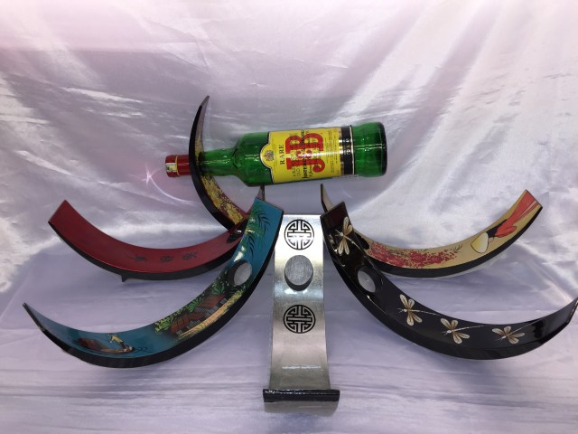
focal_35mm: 29
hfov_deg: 61.7
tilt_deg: -29.5
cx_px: 289
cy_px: 217
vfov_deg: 48.2
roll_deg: -2.6
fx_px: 484
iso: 32
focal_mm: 4.15
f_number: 2.2
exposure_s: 1/62
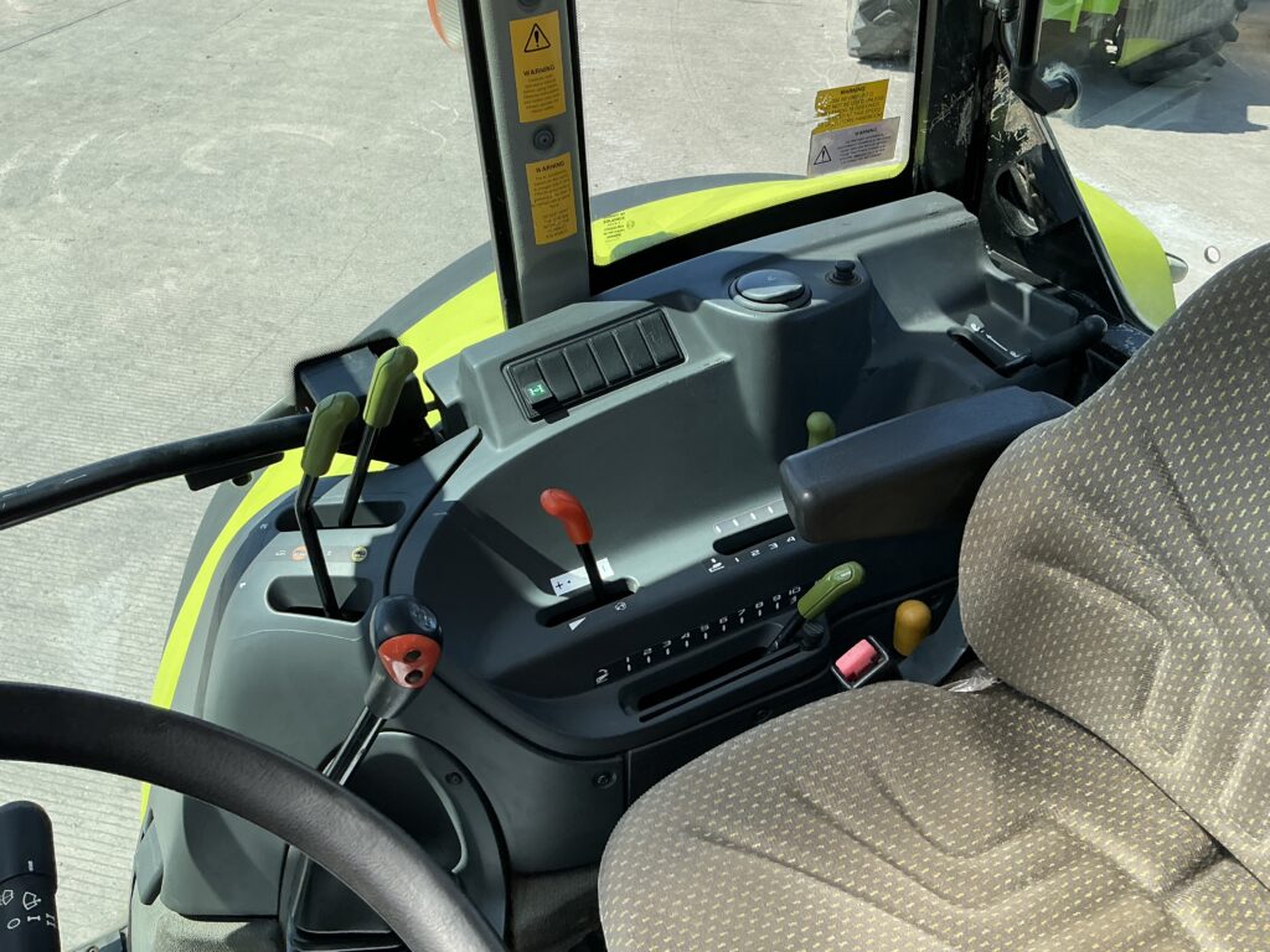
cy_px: 476
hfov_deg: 63.4
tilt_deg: -37.5
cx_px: 635
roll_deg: +2.1
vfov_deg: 49.7
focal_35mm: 28
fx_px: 1027
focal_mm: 3
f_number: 1.8
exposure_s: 1/674
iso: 25
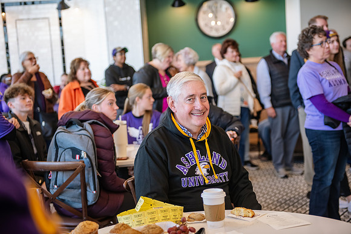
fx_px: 566
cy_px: 117
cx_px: 176
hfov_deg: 34.5
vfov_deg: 23.4
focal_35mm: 58
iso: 1000
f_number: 2.8
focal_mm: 58
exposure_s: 1/320
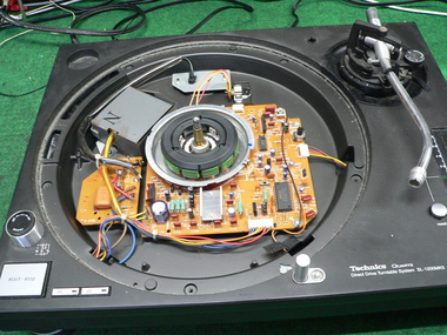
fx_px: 465
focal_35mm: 36
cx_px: 224
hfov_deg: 51.4
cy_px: 168
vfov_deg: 39.7
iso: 200
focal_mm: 6
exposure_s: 1/13
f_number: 2.8
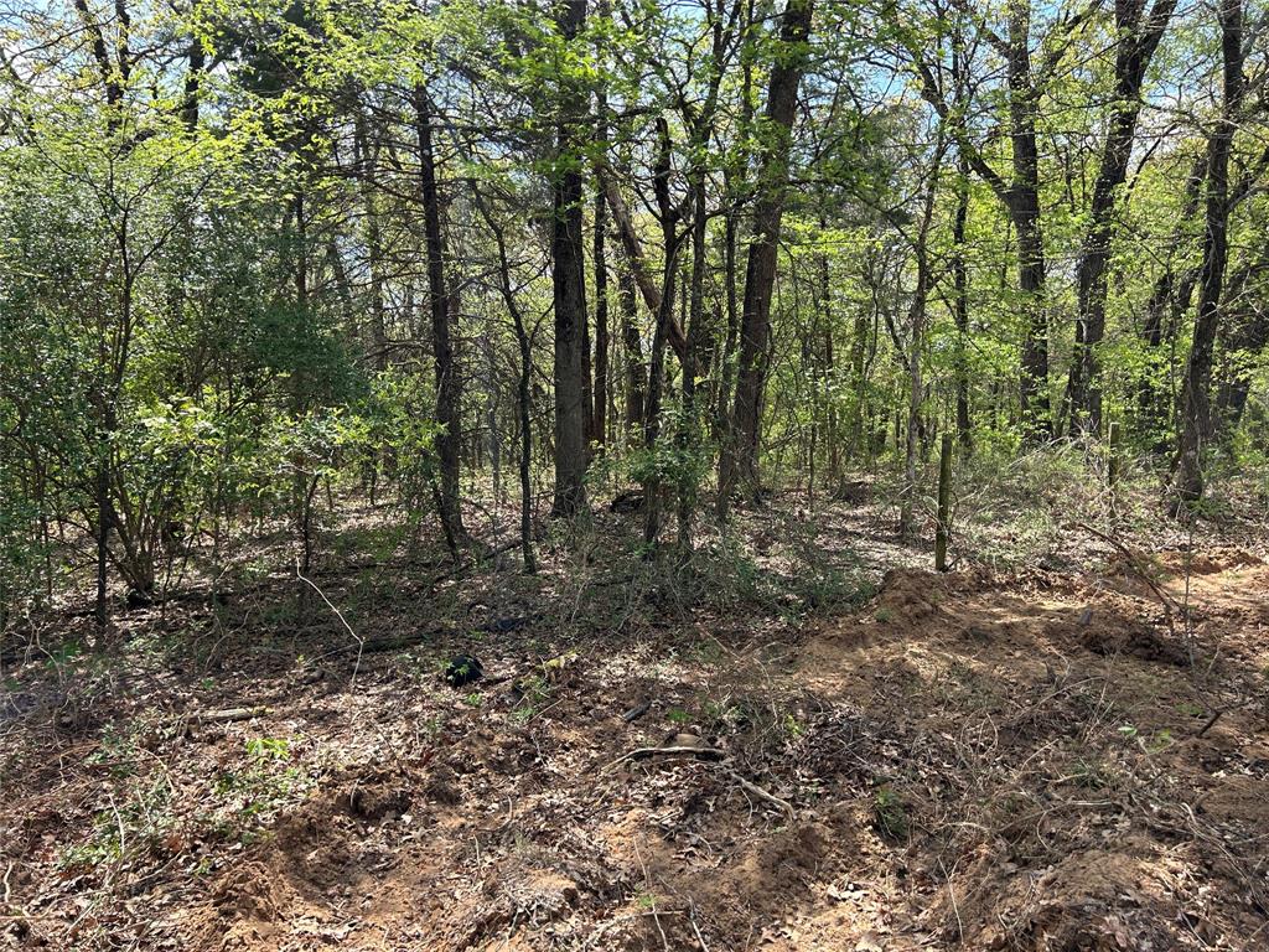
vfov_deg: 53.1
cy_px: 476
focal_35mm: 26
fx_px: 953
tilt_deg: -0.6
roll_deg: +1.6
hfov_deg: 67.3
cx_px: 634
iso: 50
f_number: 1.5
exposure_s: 1/940
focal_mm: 5.7
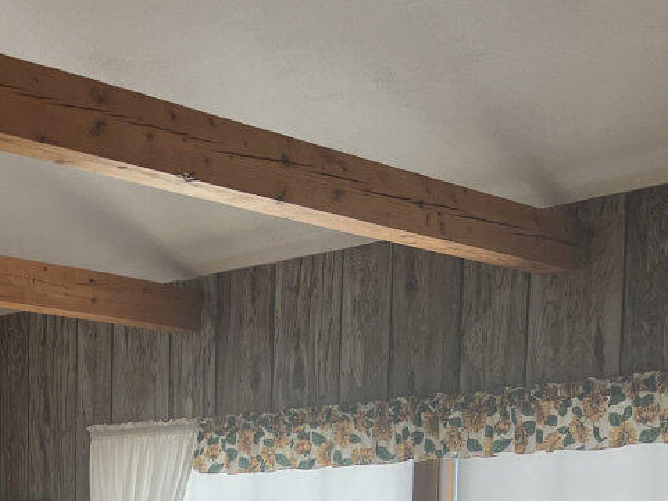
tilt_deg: -5.4
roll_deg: +0.3
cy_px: 686
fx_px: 1390
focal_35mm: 72
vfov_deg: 18.7
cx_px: -190
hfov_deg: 23.9
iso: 80
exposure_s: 1/120
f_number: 1.5
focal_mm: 5.7
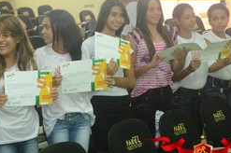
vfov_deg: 13.1
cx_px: 63
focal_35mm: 104
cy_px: 56
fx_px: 666
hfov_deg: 19.5
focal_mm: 38
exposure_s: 1/100
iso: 3200
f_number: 4.5
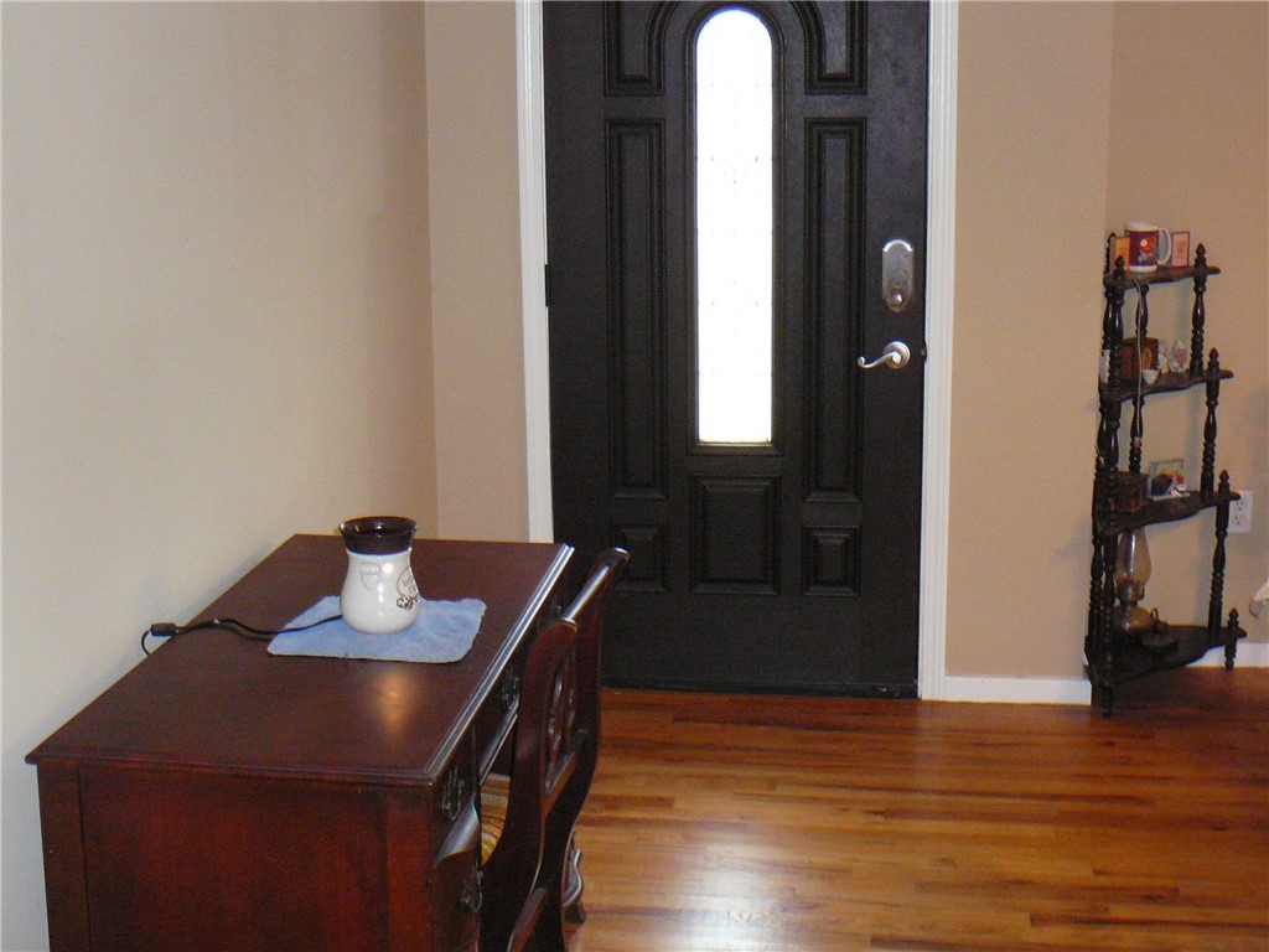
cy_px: 476
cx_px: 634
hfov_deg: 40.4
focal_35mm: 47
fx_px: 1723
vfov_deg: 30.9
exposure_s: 1/30
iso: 400
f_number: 3.3
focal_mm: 7
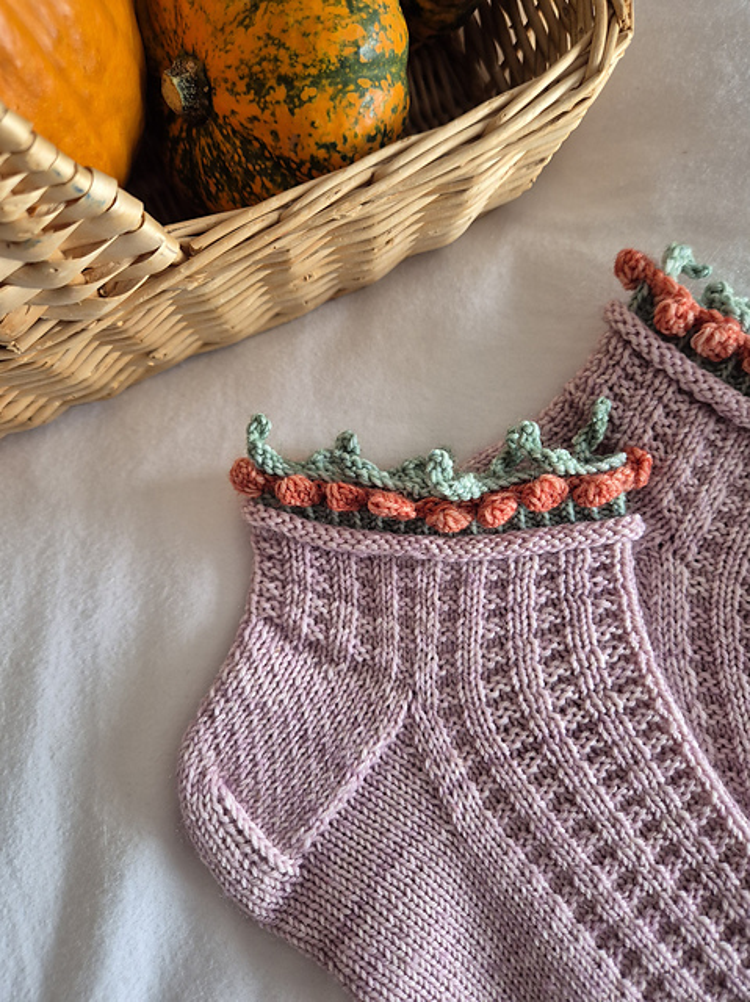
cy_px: 501
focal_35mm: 23
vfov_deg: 74.0
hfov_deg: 58.8
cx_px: 375
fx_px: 665
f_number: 1.8
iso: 400
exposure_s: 1/100
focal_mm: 5.4
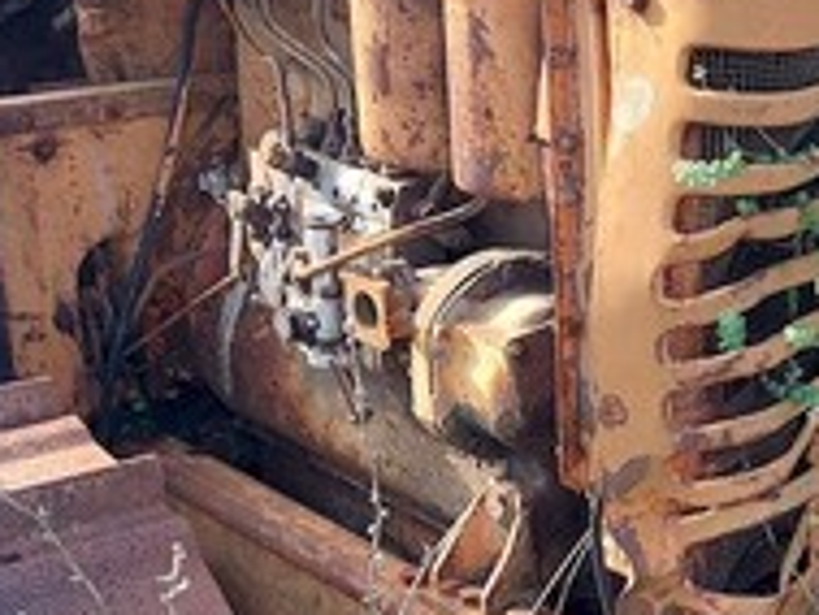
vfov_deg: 19.3
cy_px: 424
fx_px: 1799
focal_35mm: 76
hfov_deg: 24.0
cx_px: 906
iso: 32
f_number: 1.8
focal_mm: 5.23
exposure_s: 1/100
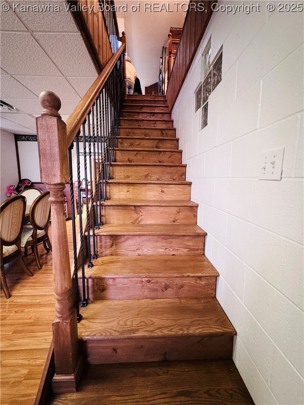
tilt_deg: -8.1
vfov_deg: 102.0
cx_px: 152
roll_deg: +0.4
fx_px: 164
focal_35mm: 14
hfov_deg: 85.7
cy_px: 202
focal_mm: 2.22
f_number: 2.2
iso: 500
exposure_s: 1/60
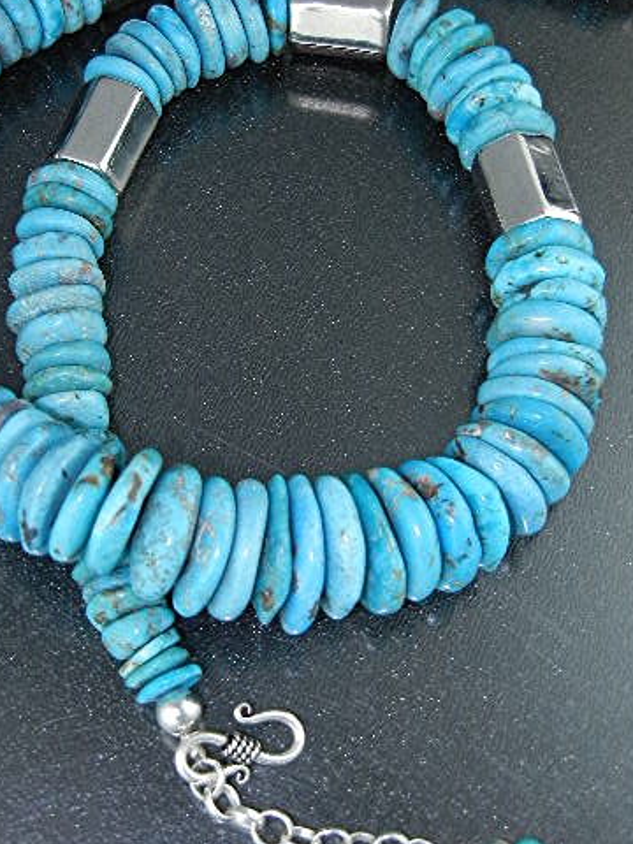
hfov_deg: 24.4
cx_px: 257
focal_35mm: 60
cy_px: 369
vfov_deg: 32.1
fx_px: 1463
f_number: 3.8
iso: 350
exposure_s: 1/30
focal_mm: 8.1
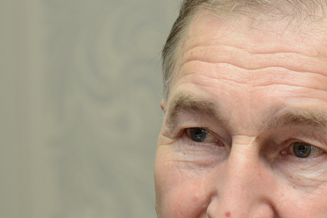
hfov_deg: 6.4
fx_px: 2943
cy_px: 212
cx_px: 270
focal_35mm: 324
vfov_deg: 4.2
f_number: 5.6
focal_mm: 120
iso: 1600
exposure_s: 1/100
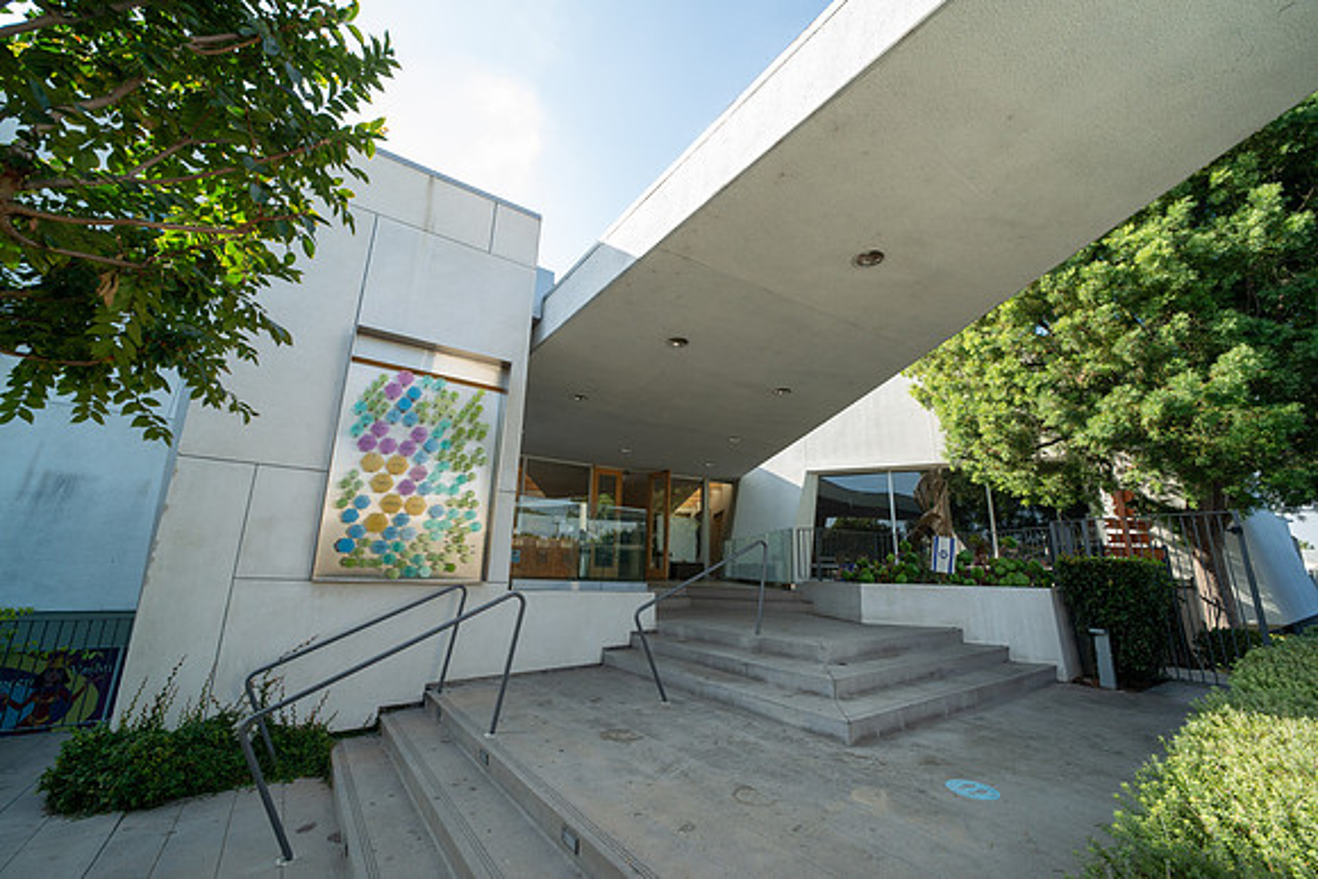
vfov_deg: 81.2
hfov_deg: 104.2
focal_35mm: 14
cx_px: 659
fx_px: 513
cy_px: 440
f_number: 9
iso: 500
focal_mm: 14
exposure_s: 1/200
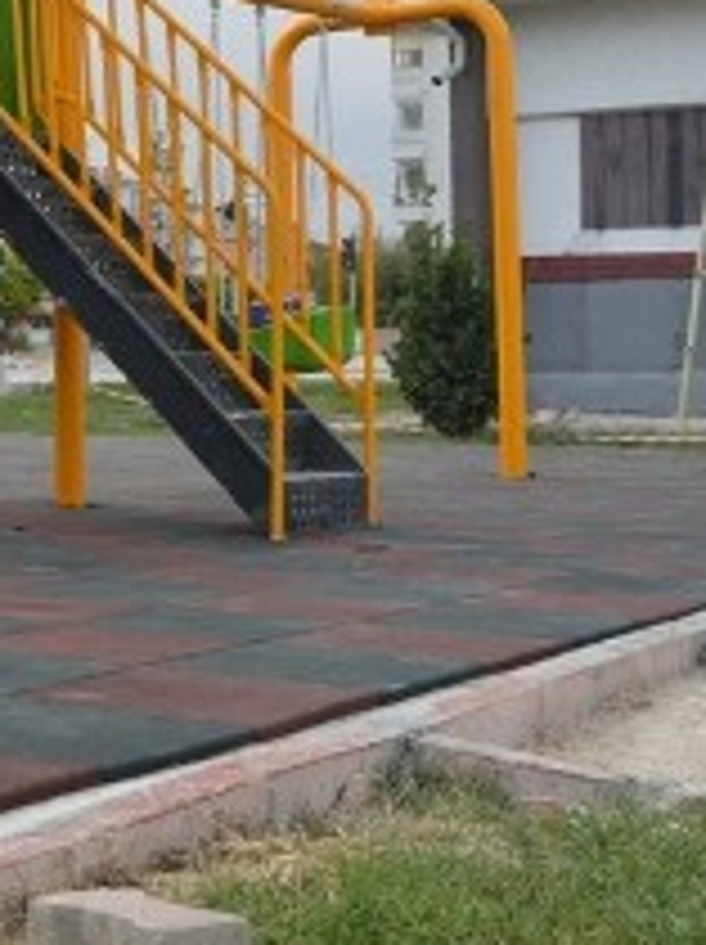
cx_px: -553
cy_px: 382
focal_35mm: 79
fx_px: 2153
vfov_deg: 24.7
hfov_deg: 15.9
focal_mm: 18
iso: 200
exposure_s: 1/250
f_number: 8
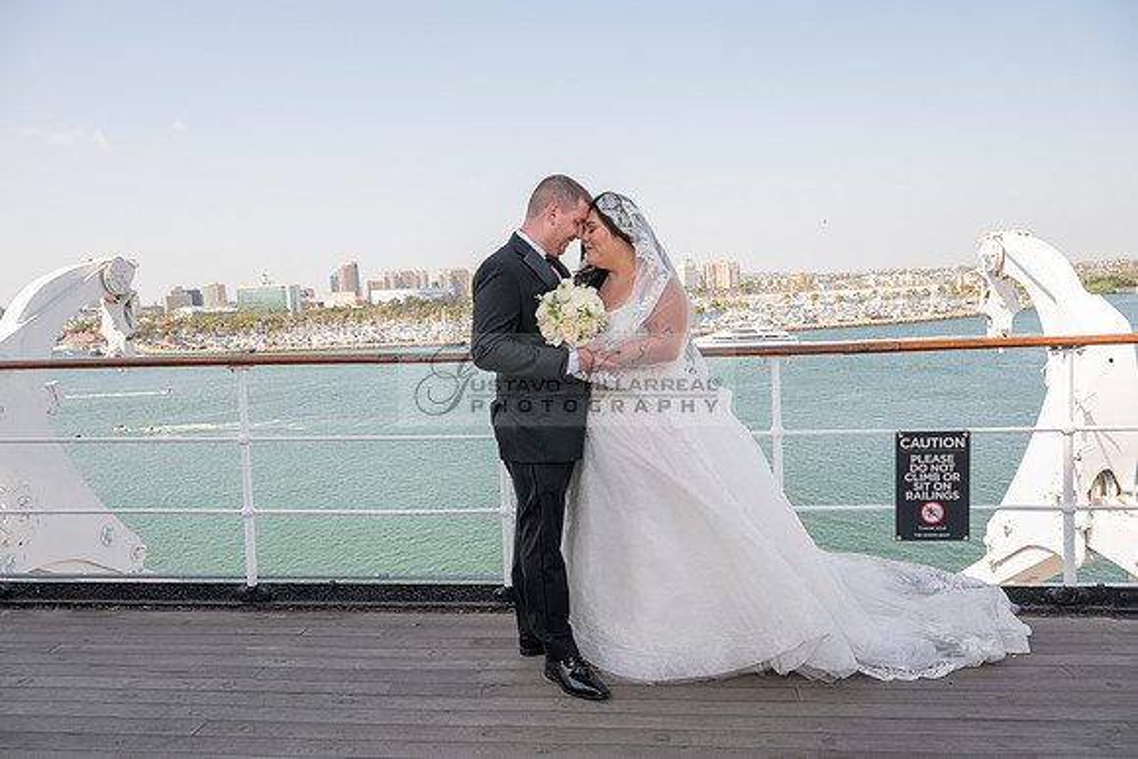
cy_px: 380
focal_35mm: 28
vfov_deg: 46.4
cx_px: 569
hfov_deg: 65.5
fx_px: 885
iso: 200
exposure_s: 1/200
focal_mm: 28
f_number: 9
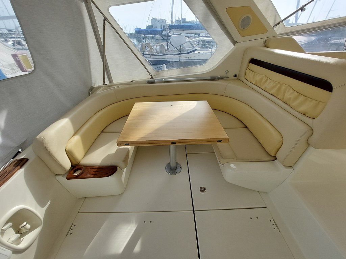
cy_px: 130
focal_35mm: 13
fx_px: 130
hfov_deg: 106.2
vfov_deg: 89.9
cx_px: 173
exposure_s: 1/977
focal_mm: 1.74
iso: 50
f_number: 2.2
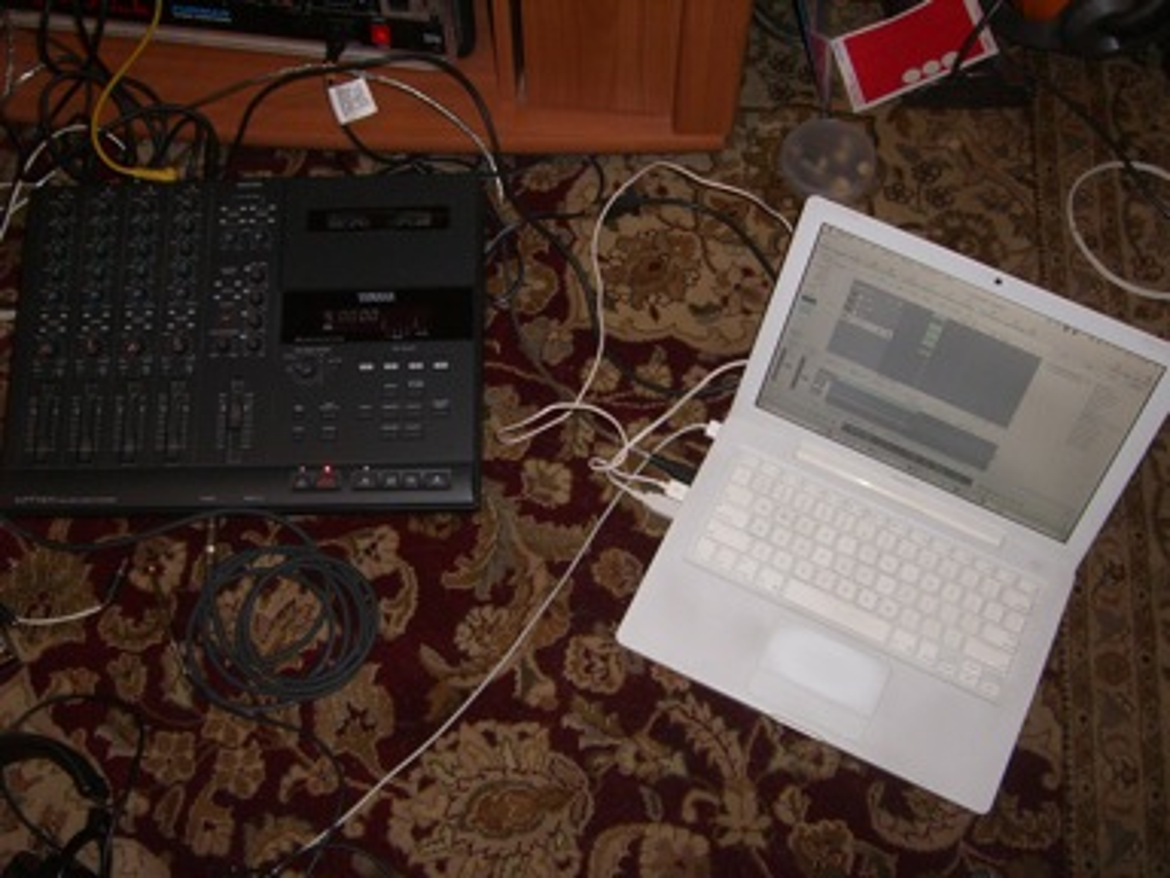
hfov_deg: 49.0
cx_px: 585
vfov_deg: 37.7
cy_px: 439
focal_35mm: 38
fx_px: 1284
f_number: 2.7
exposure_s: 1/60
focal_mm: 6.2
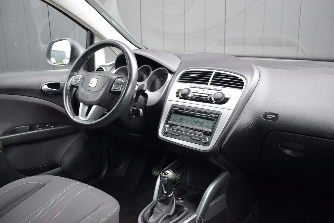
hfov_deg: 59.5
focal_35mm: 32
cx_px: 167
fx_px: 292
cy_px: 112
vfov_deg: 41.7
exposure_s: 1/80
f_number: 4.5
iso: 400
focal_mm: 21
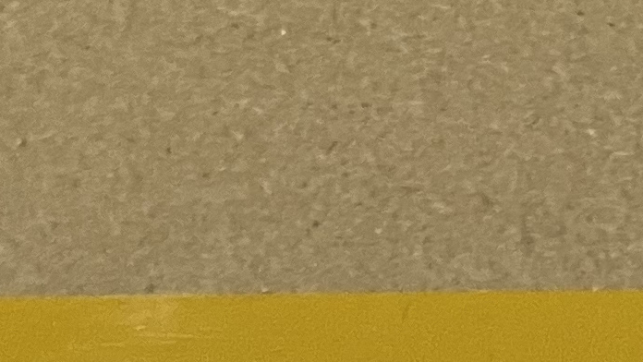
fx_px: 2797
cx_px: 1481
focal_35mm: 164
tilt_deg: -76.2
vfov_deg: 7.4
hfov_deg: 11.2
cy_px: 305
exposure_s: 1/50
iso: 160
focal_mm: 5.7
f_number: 1.5
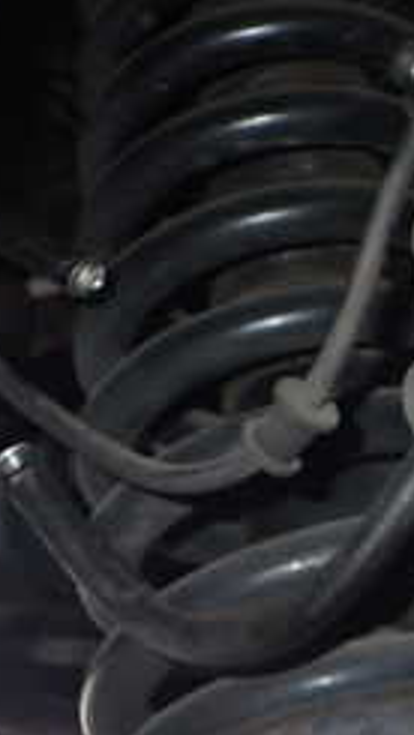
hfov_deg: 14.0
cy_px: 216
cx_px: 660
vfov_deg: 26.3
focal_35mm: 80
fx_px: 1560
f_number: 6.3
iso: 400
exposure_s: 1/30
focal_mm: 5.4
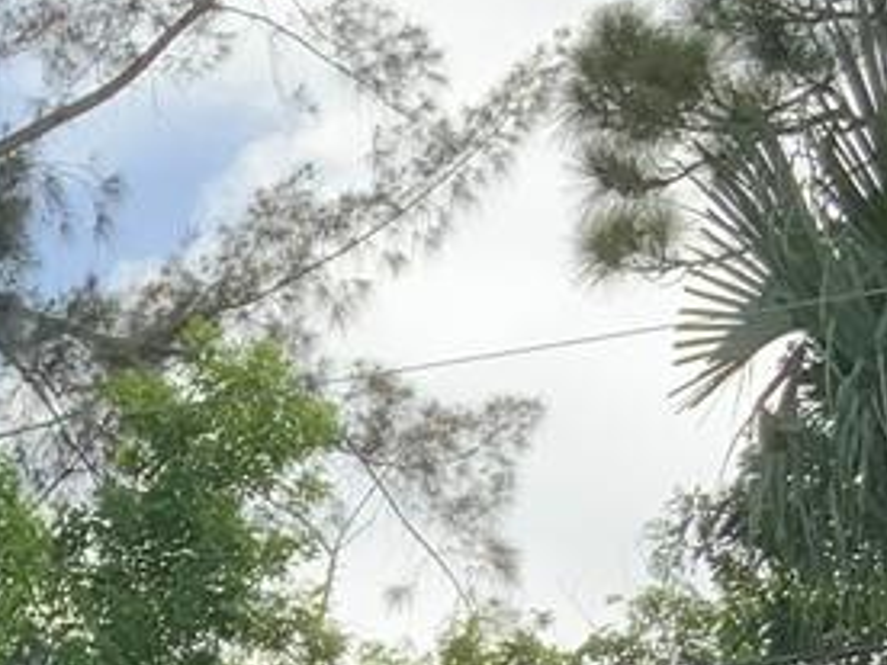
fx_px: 4305
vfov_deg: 8.6
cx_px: -344
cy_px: 1057
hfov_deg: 11.4
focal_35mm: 168
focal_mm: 3
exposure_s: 1/739
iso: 16
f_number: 1.8
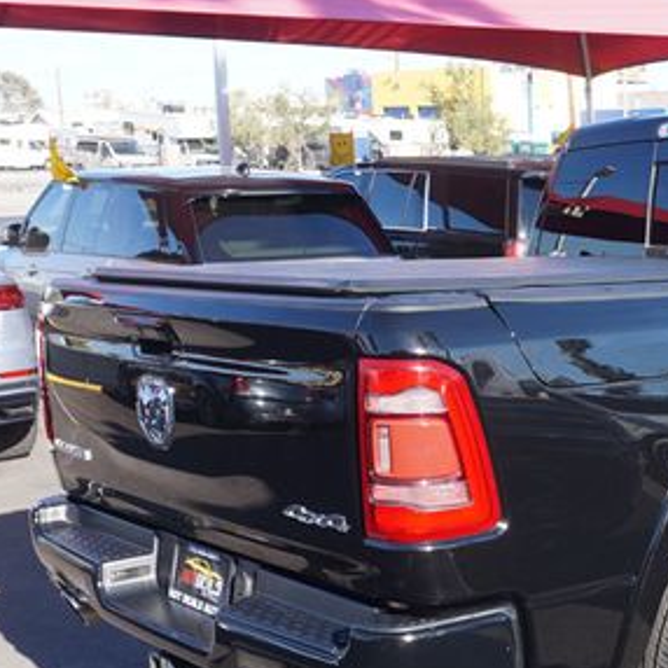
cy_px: 434
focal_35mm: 60
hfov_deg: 27.1
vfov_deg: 28.5
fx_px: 1309
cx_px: 661
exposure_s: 1/100
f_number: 7.1
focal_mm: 21
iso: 100
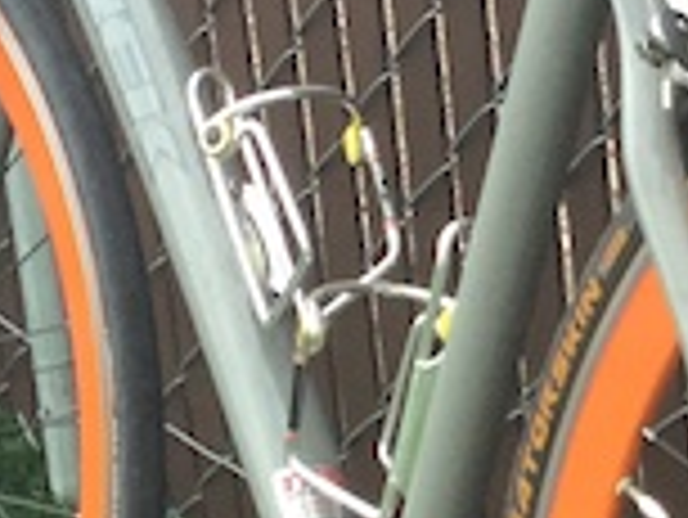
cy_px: 468
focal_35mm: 162
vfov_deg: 9.1
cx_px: 666
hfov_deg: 12.1
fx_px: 3222
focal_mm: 3.3
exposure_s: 1/30
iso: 25
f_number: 2.4
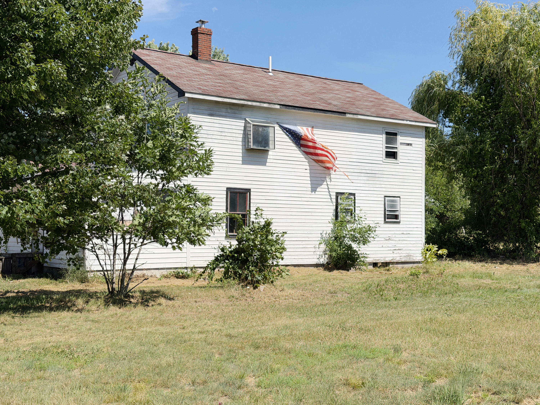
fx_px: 749
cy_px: 202
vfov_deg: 30.3
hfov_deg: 39.7
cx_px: 270
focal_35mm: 48
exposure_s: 1/7874
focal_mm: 6.76
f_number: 1.78
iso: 64
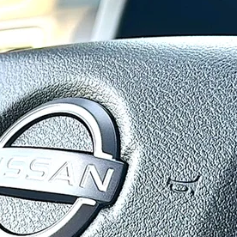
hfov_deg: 16.5
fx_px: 798
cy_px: 140
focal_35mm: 103
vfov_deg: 16.9
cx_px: -13
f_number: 1.78
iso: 80
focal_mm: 6.86
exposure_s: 1/387
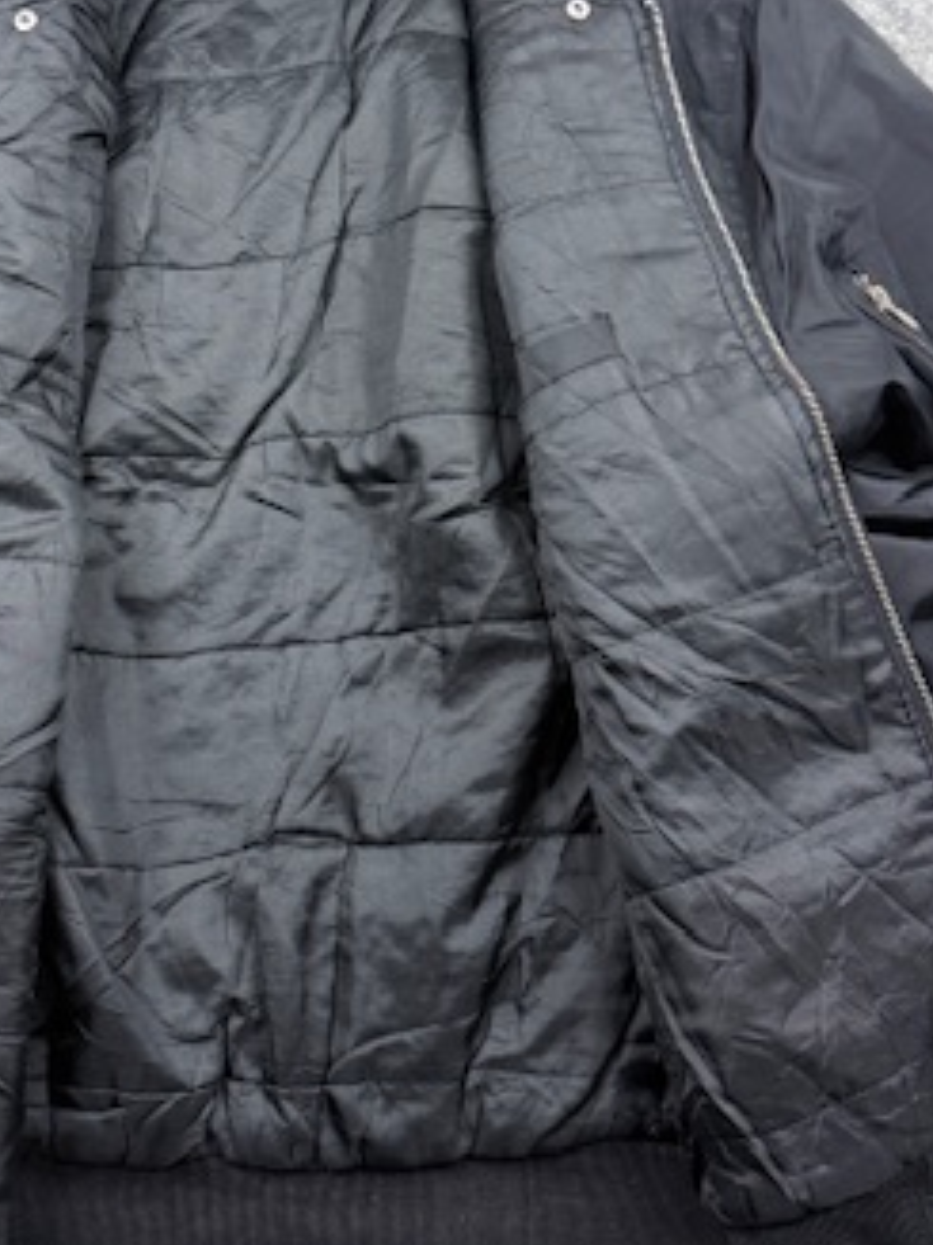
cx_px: 305
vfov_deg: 40.0
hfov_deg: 30.6
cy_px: 419
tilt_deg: -46.4
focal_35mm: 47
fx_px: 1690
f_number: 1.78
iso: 250
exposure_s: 1/100
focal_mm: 6.76
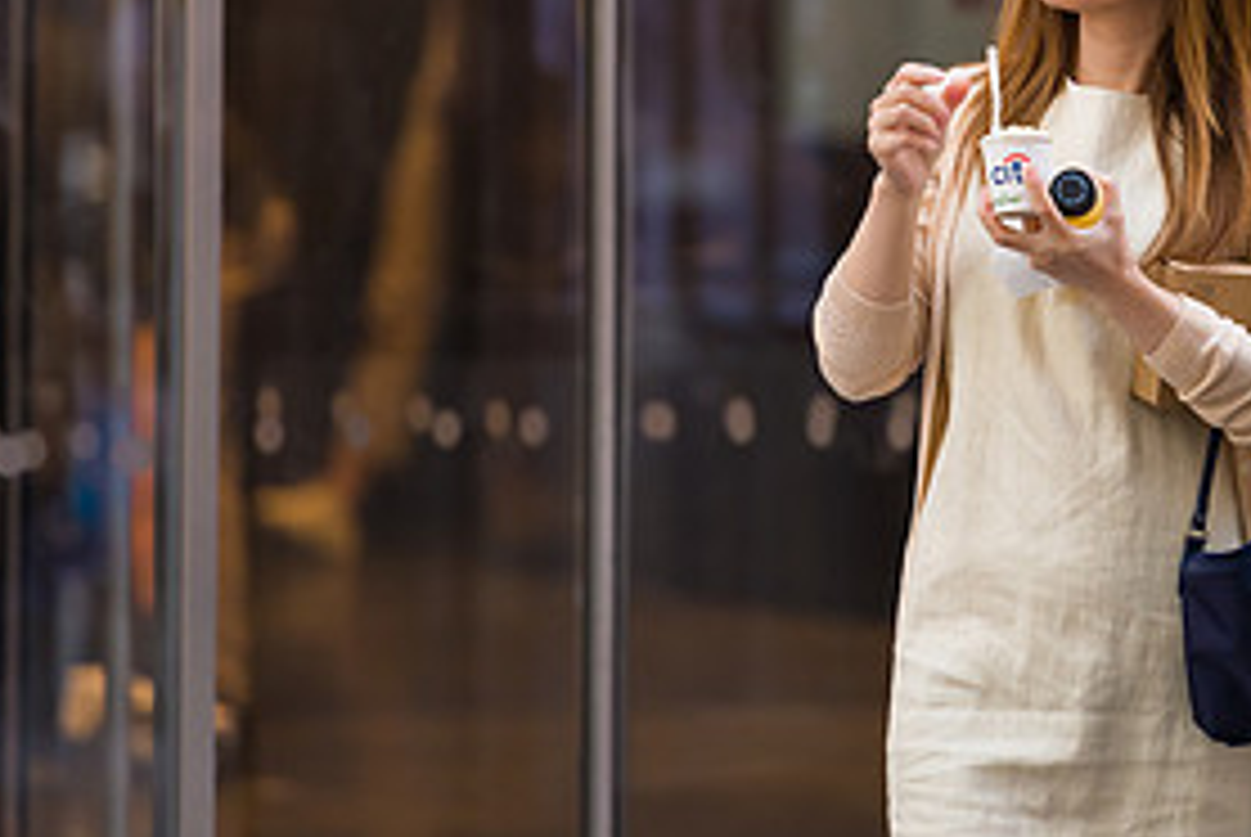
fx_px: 13775
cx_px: 1170
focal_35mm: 396
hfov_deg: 5.2
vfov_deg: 3.5
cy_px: 70
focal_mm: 190
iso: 800
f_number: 3.2
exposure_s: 1/500
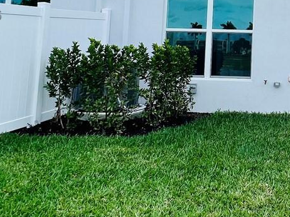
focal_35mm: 45
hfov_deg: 36.5
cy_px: 16
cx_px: 308
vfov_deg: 30.6
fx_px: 377
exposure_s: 1/1107
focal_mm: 1.57
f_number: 1.8
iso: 32
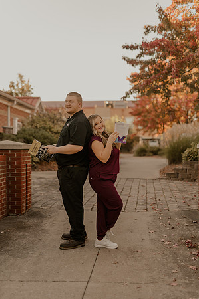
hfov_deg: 26.9
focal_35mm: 50
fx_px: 416
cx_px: 100
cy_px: 150
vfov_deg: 39.6
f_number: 1.8
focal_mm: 50
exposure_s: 1/2000
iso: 640
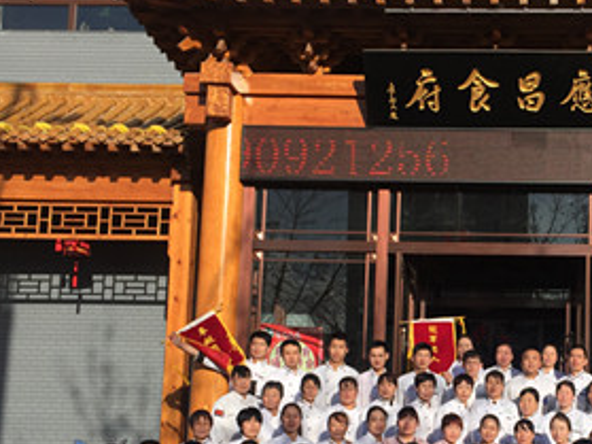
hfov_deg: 35.4
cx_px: 488
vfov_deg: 27.5
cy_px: 356
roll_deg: -2.0
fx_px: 889
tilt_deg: +6.2
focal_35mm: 52
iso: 32
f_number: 2.2
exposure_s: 1/2326
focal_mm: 4.15
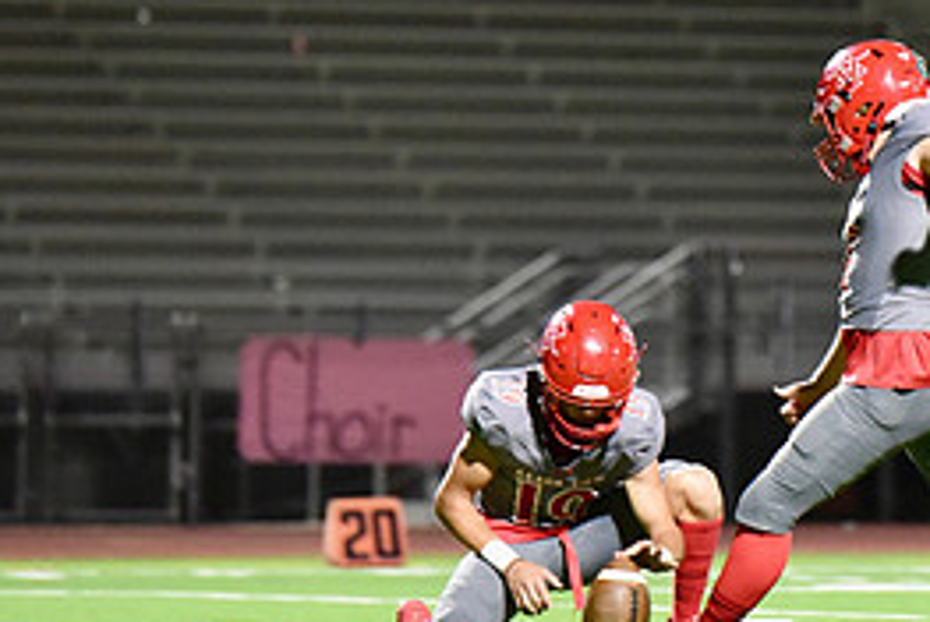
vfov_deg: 3.1
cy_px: 196
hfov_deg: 4.7
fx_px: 11405
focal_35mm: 441
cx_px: 856
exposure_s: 1/500
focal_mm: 200
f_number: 2.8
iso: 8000
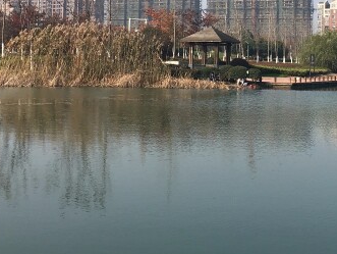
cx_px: 229
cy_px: 12
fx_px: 682
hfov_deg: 27.6
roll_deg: -2.7
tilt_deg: +0.6
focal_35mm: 70
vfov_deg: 20.5
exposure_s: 1/1115
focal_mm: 4.15
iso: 25
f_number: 2.2
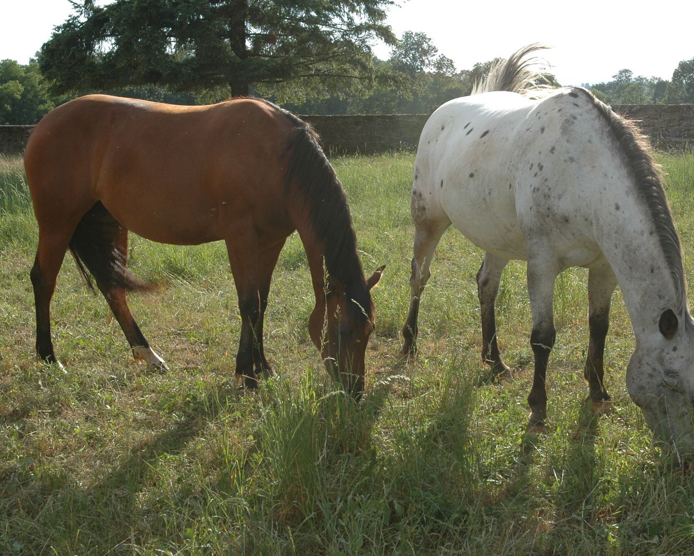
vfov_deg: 27.6
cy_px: 274
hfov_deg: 34.1
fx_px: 1130
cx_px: 358
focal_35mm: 55
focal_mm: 32
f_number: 8
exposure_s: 1/320
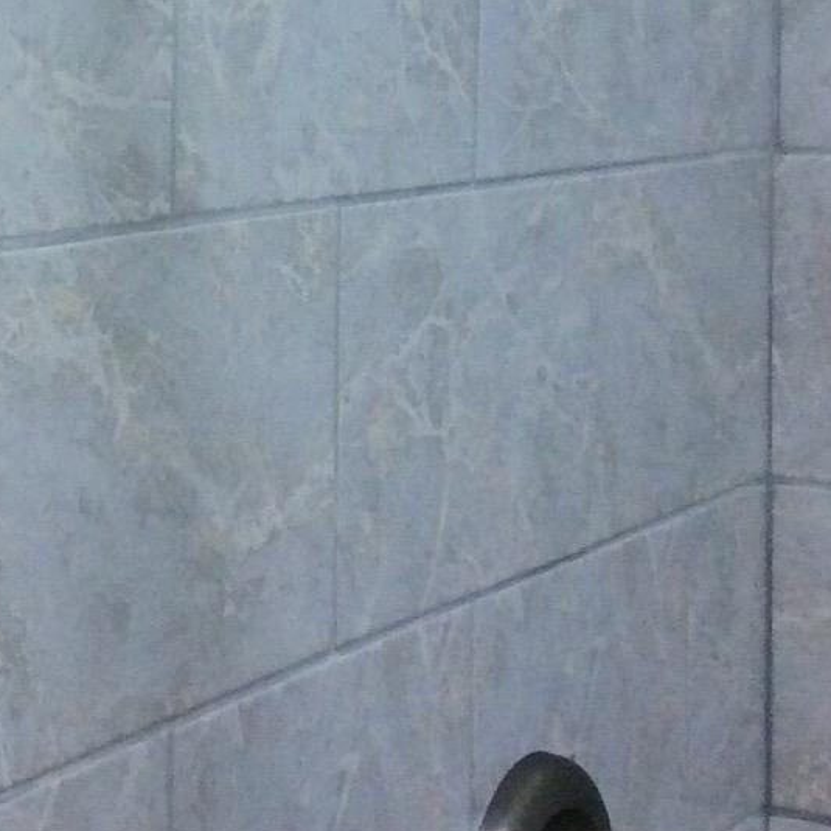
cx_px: -36
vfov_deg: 15.9
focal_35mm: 108
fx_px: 2933
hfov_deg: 15.8
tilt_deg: -1.7
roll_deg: +0.2
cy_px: 40
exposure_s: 1/40
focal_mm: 3.3
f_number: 2.4
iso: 40
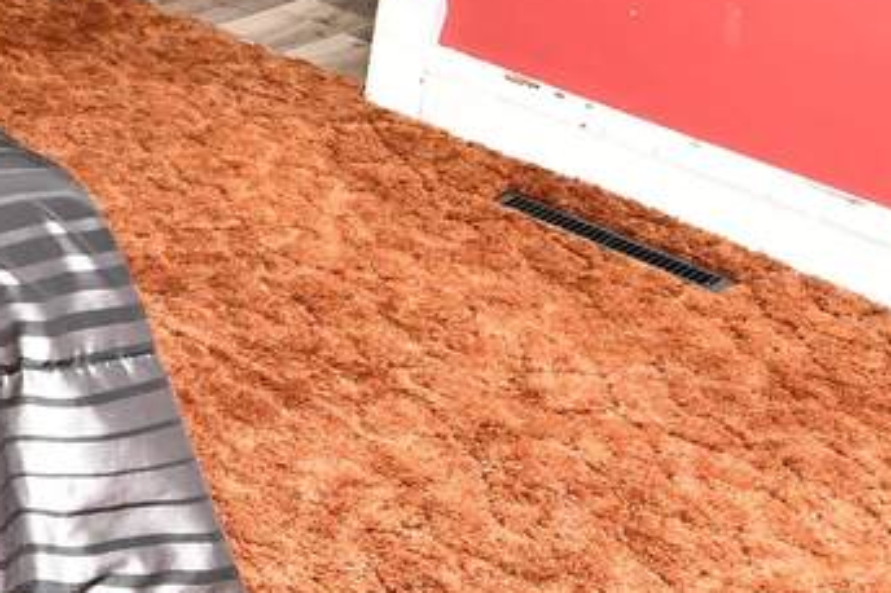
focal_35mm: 67
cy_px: -177
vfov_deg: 18.8
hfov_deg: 24.7
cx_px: -368
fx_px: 1657
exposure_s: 1/60
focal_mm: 12
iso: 1600
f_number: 8
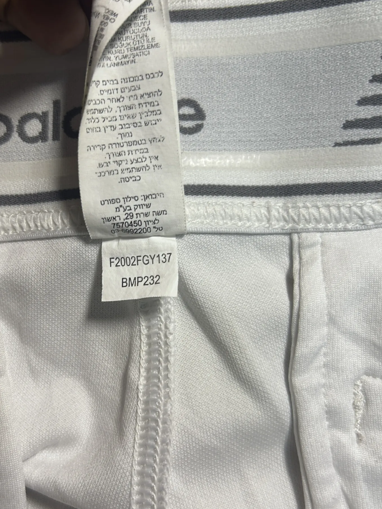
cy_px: 272
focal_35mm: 37
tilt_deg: -58.5
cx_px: 153
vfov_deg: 50.1
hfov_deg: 38.5
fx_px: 544
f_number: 1.5
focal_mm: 5.7
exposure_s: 1/100
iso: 64
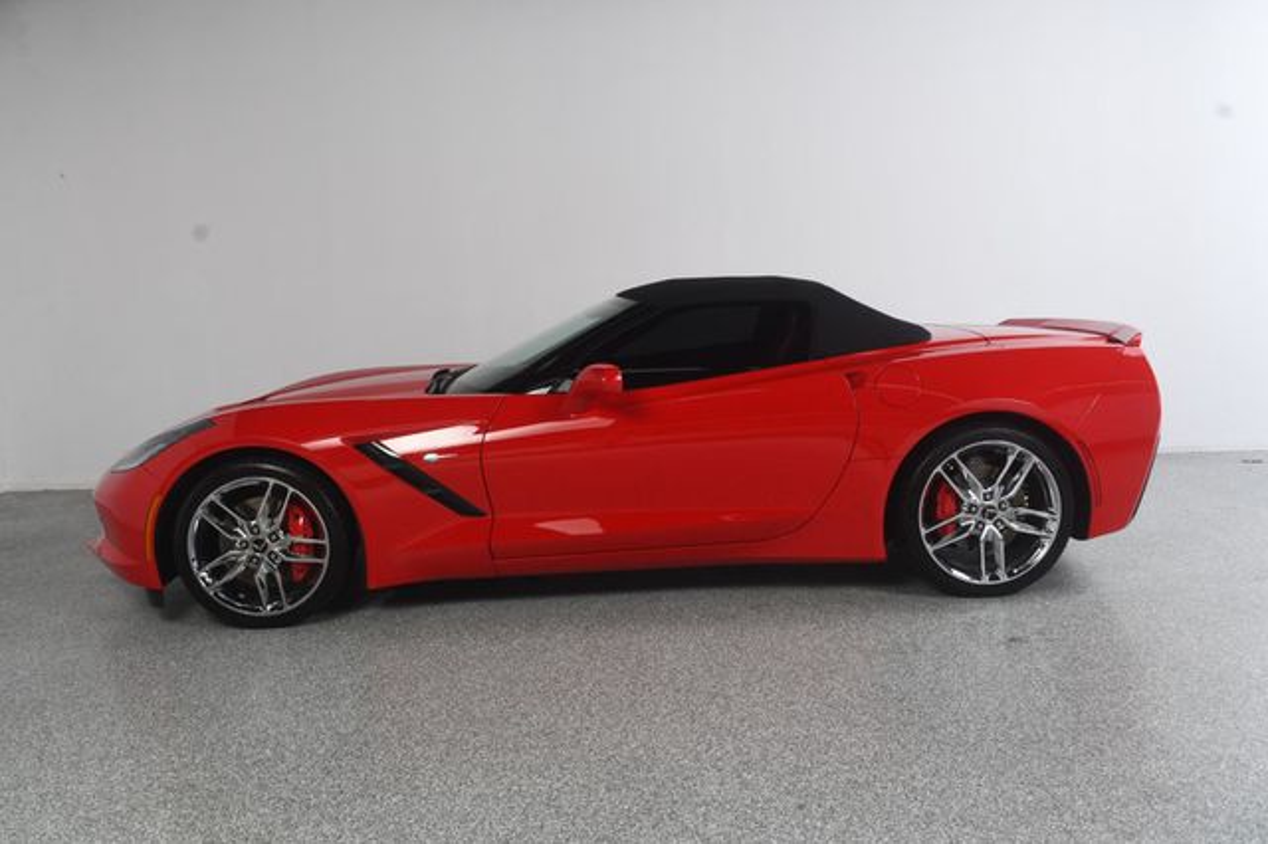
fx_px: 1162
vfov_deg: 39.9
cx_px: 634
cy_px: 422
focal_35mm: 33
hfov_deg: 57.2
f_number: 9
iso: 100
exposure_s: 1/160
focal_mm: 22
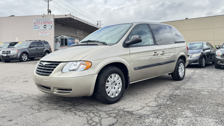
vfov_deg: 42.7
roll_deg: -0.8
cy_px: 51
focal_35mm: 27
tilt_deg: -0.5
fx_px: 160
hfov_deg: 69.9
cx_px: 112
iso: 80
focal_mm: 6.76
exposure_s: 1/1678
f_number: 1.78
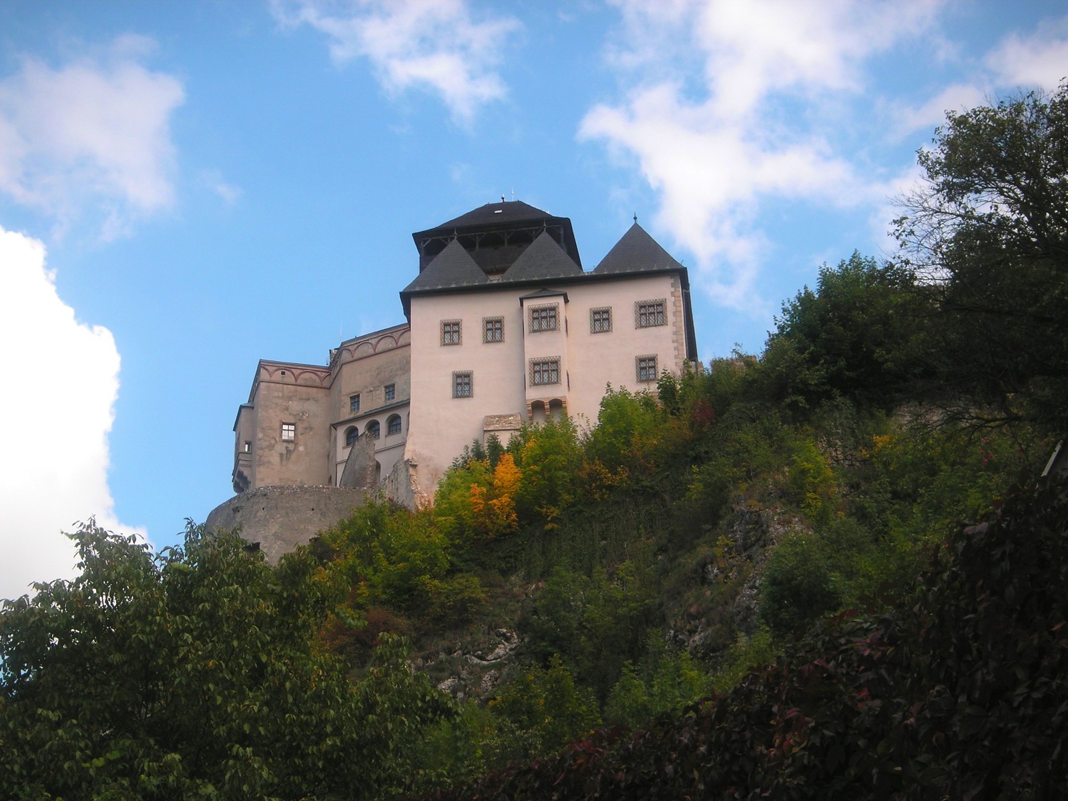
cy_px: 400
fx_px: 2036
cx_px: 534
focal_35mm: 66
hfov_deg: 29.4
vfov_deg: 22.3
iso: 50
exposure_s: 1/250
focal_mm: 10.9
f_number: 3.8
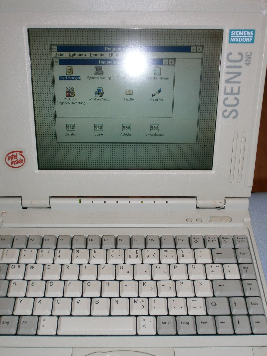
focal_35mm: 36
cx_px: 126
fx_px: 370
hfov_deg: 39.6
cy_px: 194
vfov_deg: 51.3
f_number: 2.9
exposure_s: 1/30
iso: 125
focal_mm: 4.8
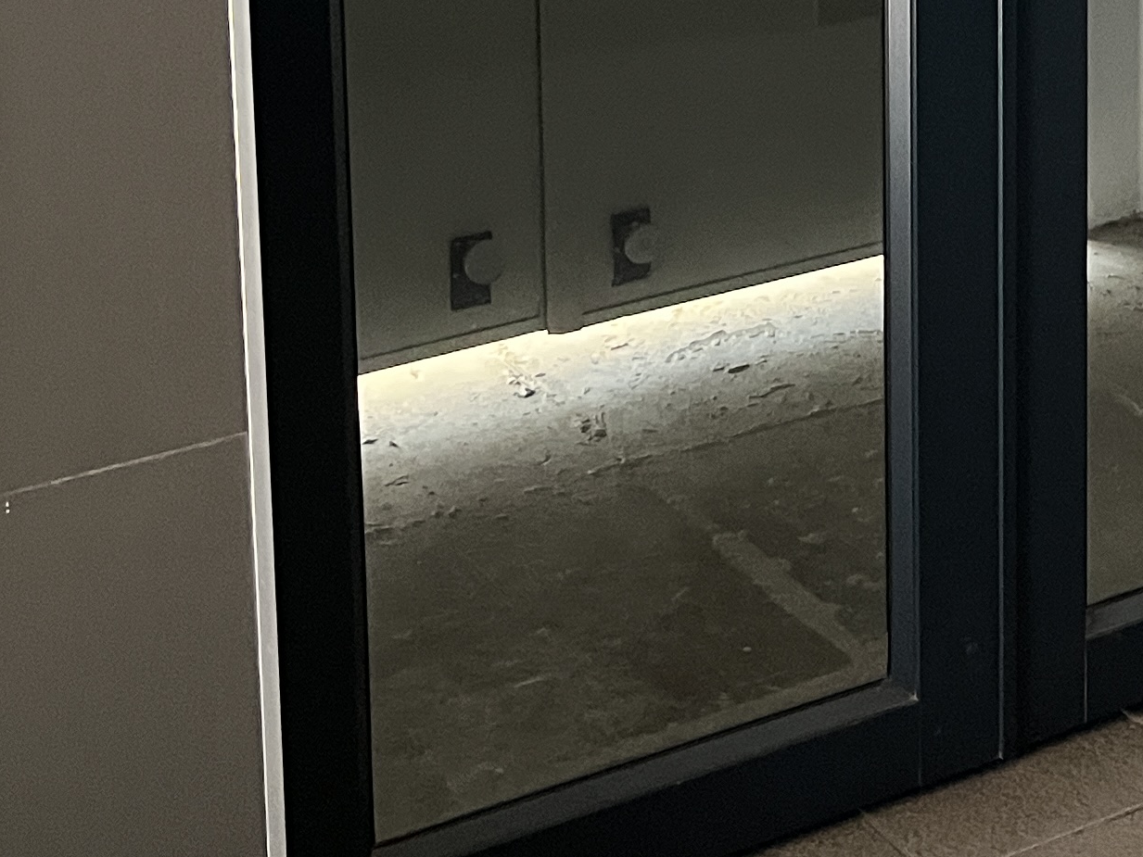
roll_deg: -0.8
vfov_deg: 16.1
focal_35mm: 85
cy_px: -367
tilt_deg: -10.4
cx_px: 1123
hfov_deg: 22.2
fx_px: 2807
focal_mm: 5.1
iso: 250
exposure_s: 1/60
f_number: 1.6
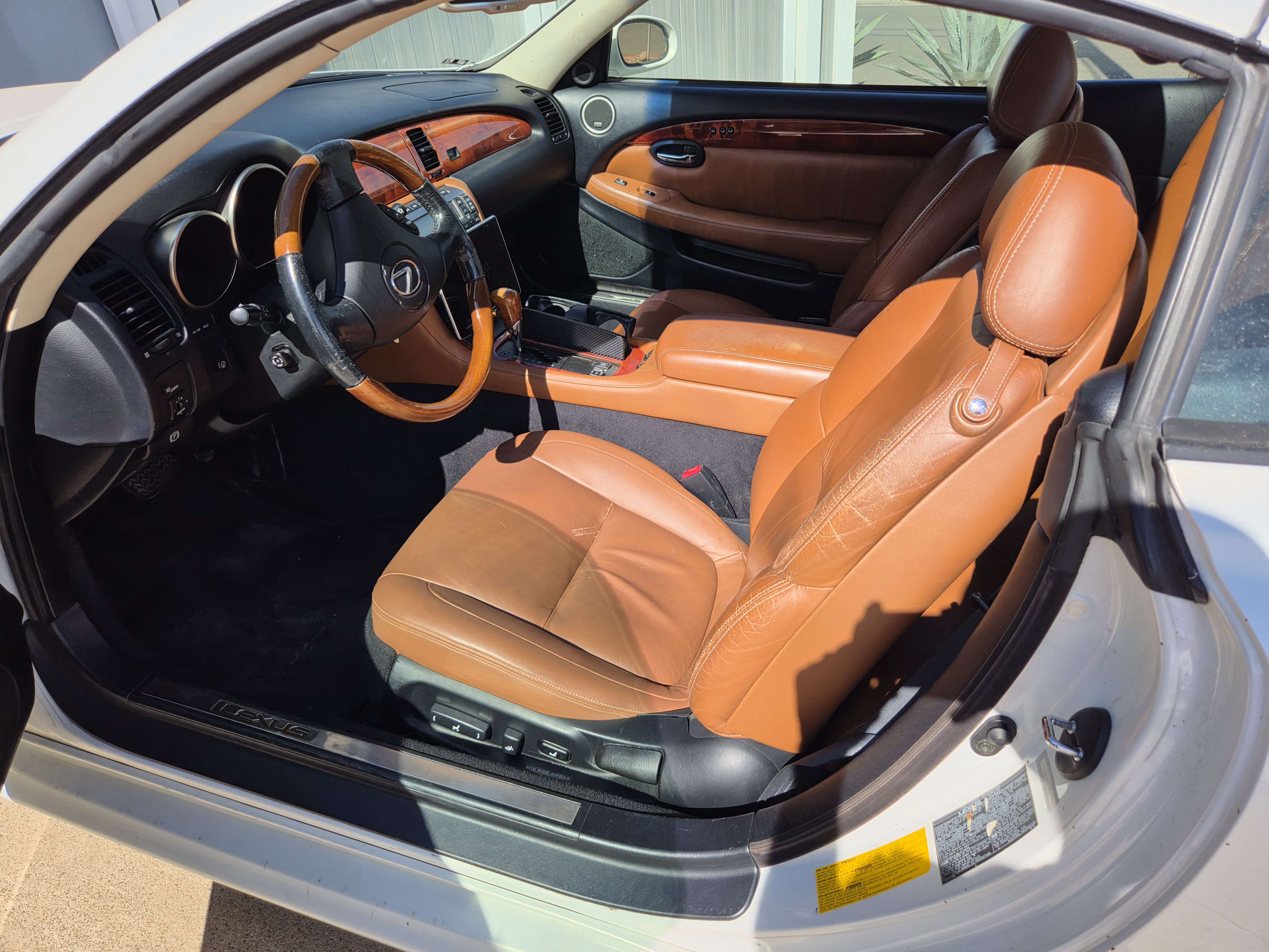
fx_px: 843
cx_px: 634
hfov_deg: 73.9
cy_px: 476
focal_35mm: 23
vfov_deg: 58.9
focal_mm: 5.4
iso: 80
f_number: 1.8
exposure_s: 1/4770
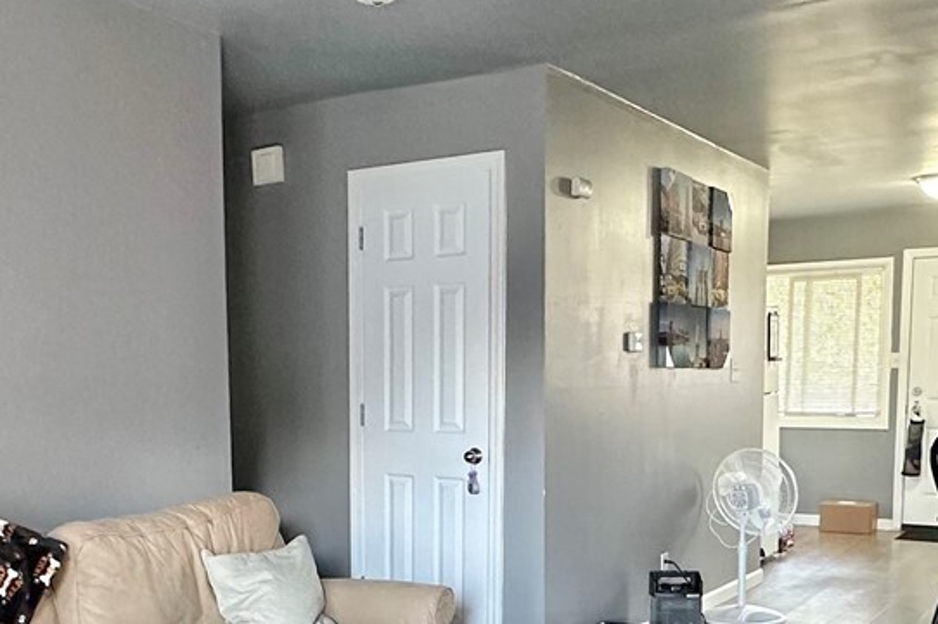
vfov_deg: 30.4
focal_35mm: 43
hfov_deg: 45.2
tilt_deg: -6.9
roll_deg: +1.7
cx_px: 374
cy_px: 500
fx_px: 1120
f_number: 2.2
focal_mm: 2.22
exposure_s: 1/99
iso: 320
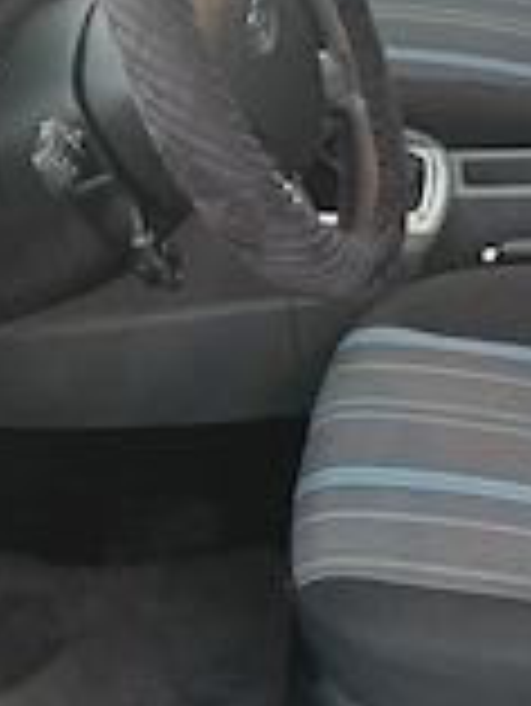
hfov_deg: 14.8
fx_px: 2022
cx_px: 508
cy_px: 310
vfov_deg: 19.8
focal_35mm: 99
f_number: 1.8
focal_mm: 3.98
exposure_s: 1/16.7
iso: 1250
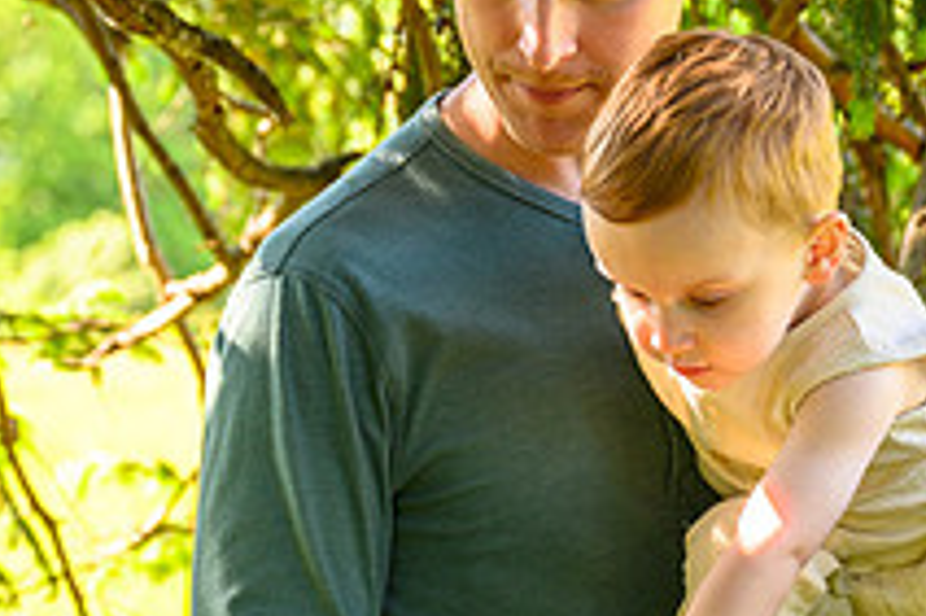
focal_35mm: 153
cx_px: 764
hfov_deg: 13.4
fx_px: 3932
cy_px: 489
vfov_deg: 8.9
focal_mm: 56
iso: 100
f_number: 3.2
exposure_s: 1/125
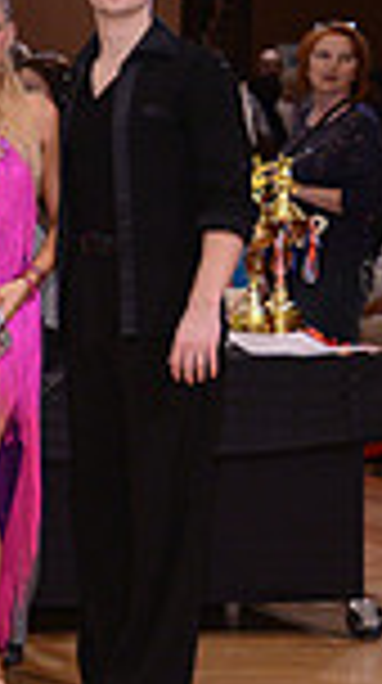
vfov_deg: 13.4
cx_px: -885
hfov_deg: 6.6
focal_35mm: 160
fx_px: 2894
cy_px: 232
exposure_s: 1/250
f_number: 4
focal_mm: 40
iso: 1600
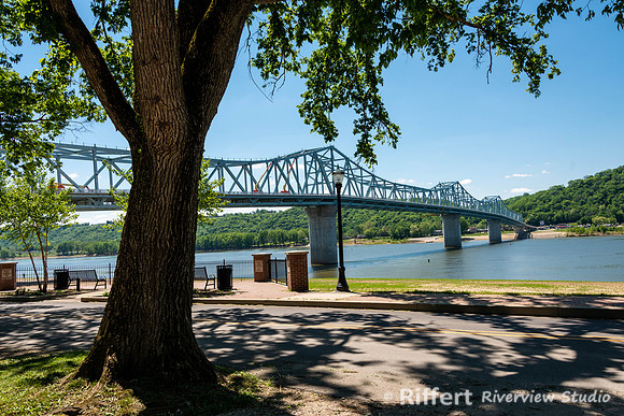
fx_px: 494
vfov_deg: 45.7
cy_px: 208
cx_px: 312
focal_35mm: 29
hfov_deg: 64.5
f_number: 10
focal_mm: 28
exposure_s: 1/160
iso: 100
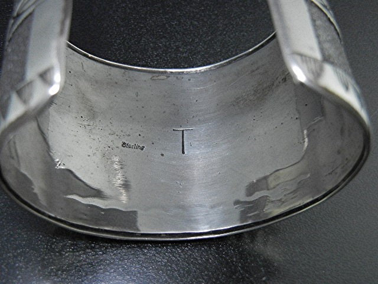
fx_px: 491
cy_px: 142
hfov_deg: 42.1
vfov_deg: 32.2
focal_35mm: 45
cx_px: 189
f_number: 7.6
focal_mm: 8.1
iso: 667
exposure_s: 1/30
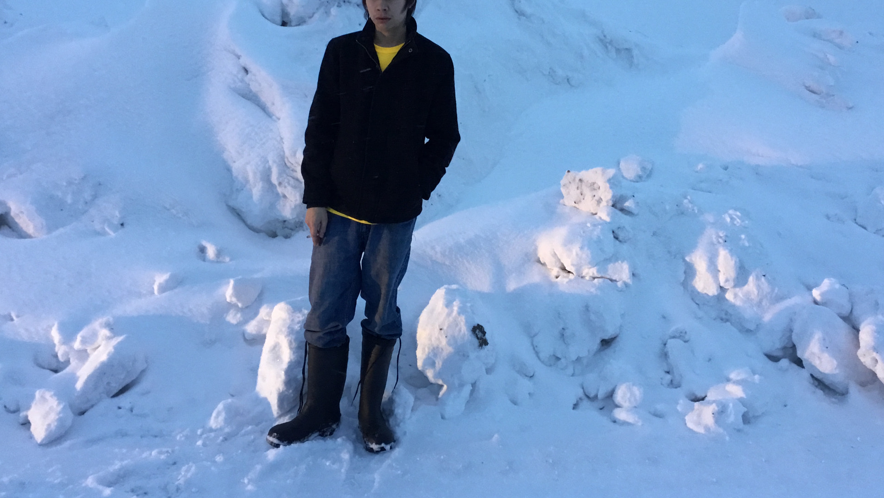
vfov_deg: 32.5
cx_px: 466
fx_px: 844
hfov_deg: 55.3
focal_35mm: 36
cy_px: 160
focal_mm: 3.3
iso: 40
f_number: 2.4
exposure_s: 1/30
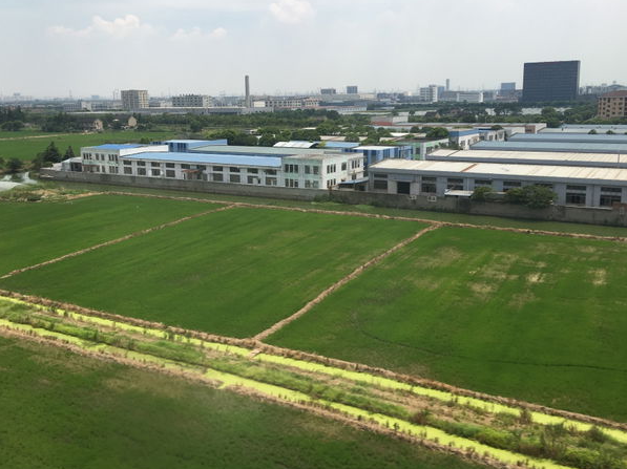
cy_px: 211
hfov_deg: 52.7
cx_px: 309
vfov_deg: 40.6
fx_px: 634
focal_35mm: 35
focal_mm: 4.15
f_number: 2.2
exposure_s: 1/455
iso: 25
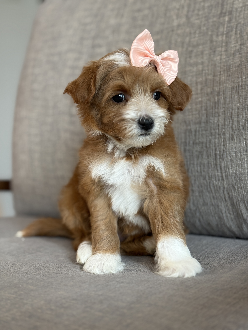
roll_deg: +4.6
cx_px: 124
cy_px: 165
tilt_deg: -5.6
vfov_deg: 39.7
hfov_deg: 30.3
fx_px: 459
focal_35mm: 48
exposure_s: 1/60
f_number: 1.78
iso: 160
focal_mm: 6.76
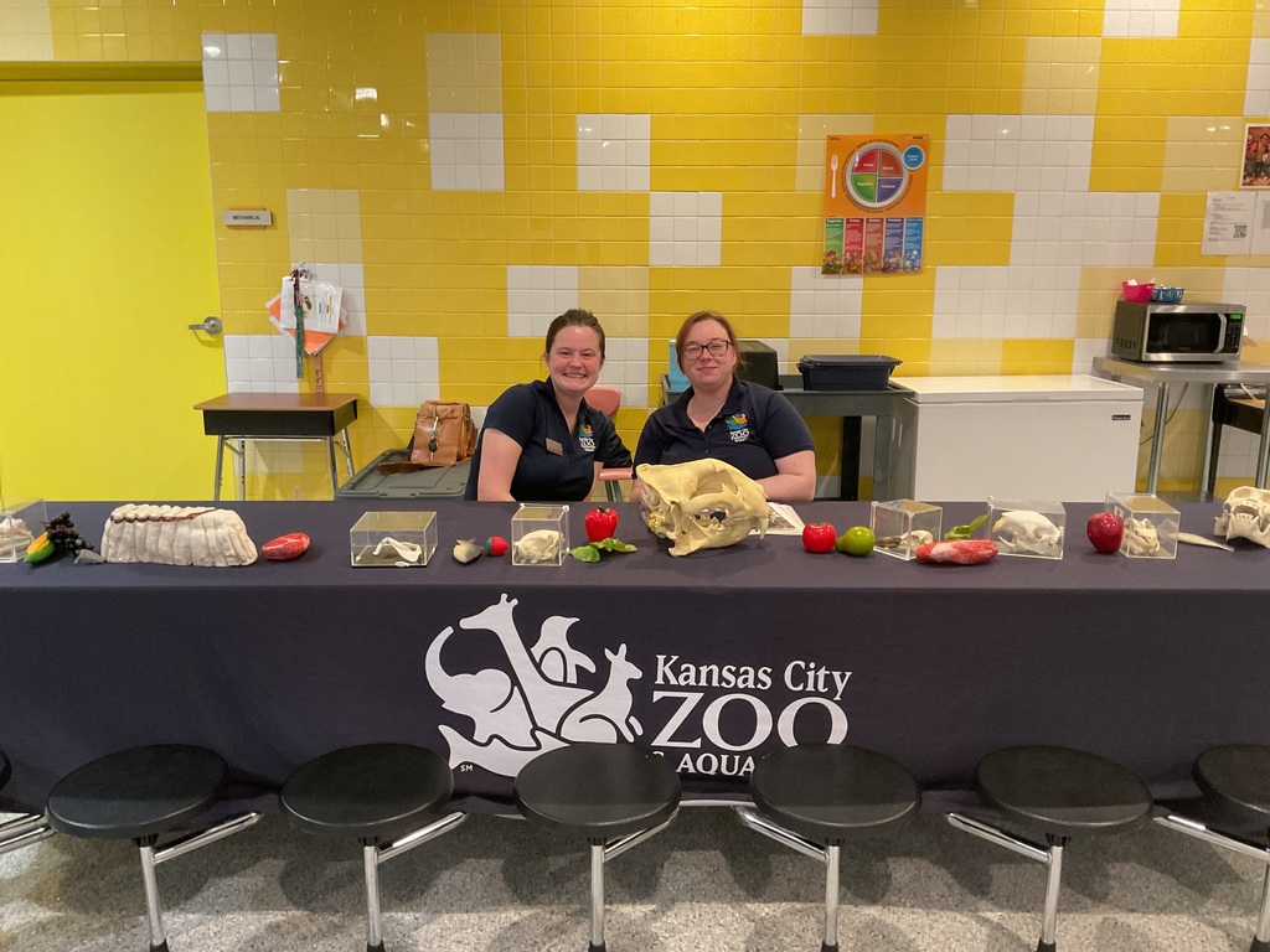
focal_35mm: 29
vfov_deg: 48.2
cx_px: 635
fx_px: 1064
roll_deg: -0.2
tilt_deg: -12.7
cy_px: 476
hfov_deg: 61.7
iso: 200
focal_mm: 3
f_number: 1.8
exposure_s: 1/60
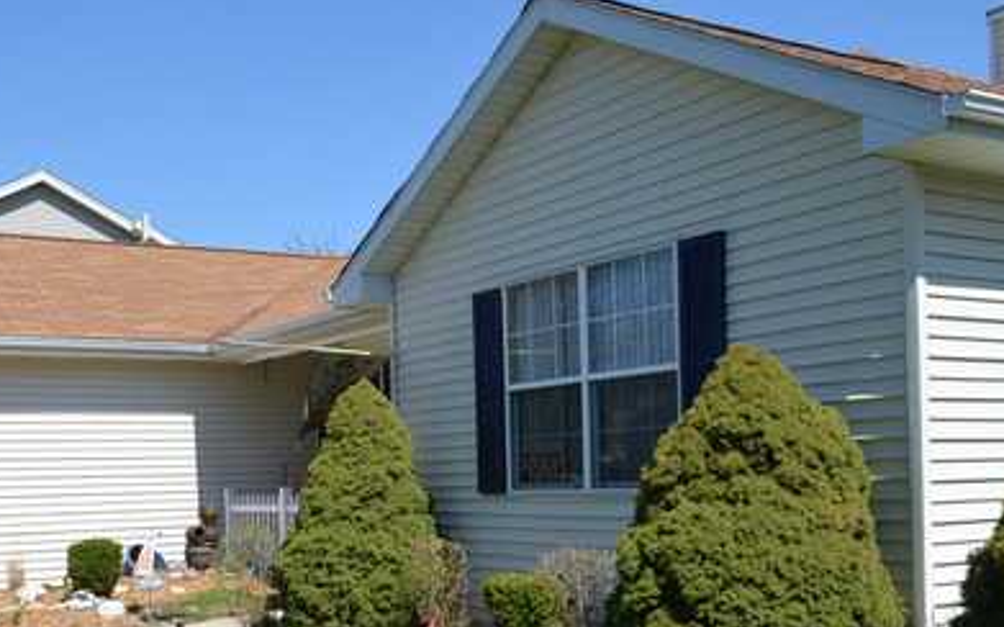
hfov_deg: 44.2
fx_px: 1231
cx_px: 411
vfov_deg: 28.1
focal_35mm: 45
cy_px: 478
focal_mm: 18
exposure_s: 1/250
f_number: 8
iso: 110
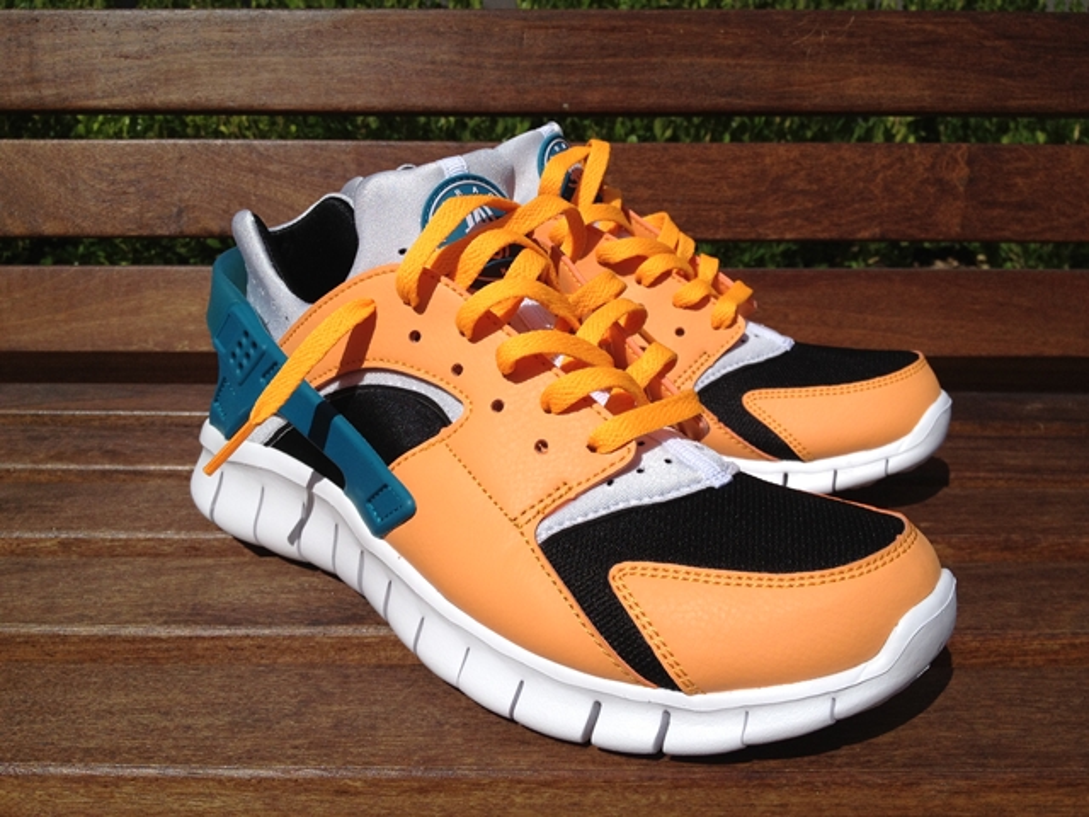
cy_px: 408
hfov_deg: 52.6
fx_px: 1101
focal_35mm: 35
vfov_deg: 40.7
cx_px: 544
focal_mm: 4.28
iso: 64
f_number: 2.4
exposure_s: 1/3953
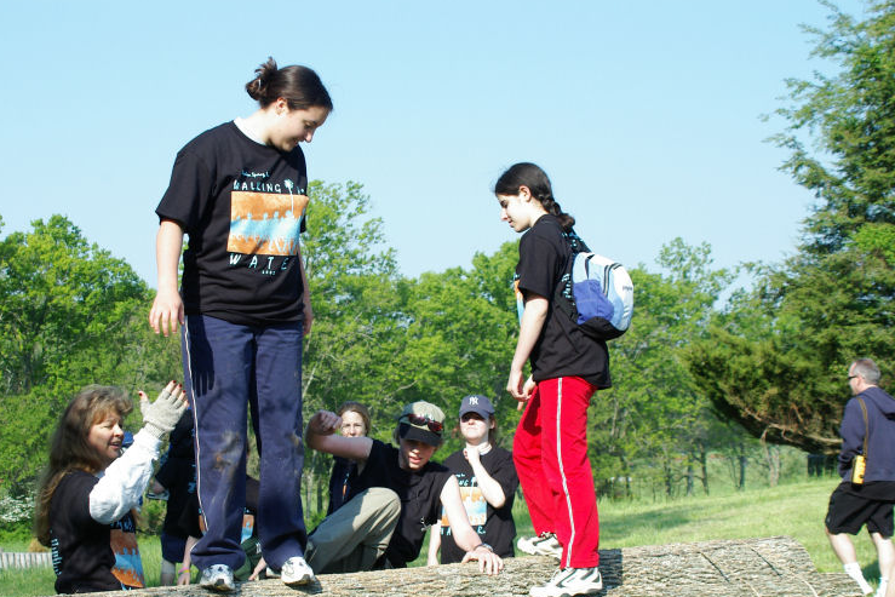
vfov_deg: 19.7
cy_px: 336
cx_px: 383
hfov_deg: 29.2
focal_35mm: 69
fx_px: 1716
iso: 200
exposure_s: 1/250
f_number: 8
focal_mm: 40
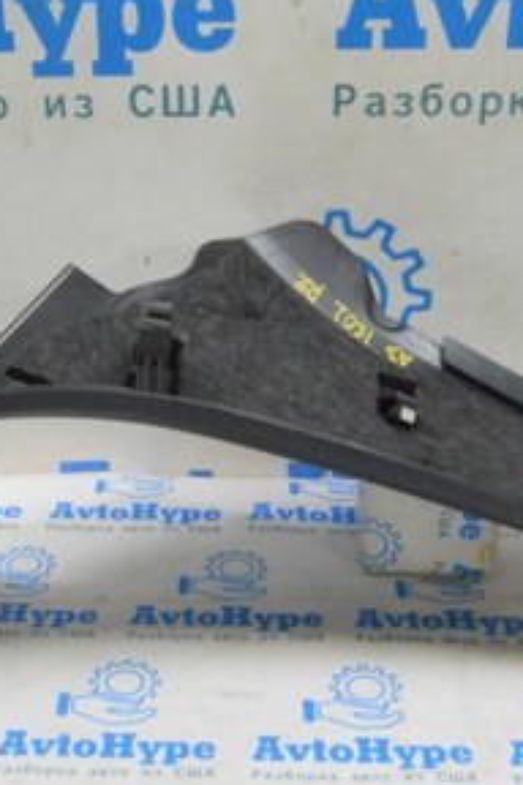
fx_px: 1307
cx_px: 202
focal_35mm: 60
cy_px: 334
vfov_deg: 33.3
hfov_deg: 22.6
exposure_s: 1/15
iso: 6400
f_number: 20
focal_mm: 18
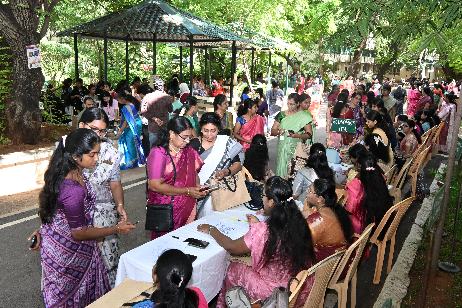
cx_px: 231
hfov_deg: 60.7
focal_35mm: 31
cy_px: 154
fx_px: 395
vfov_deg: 42.6
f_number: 14
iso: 3200
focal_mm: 20.5
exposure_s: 1/100
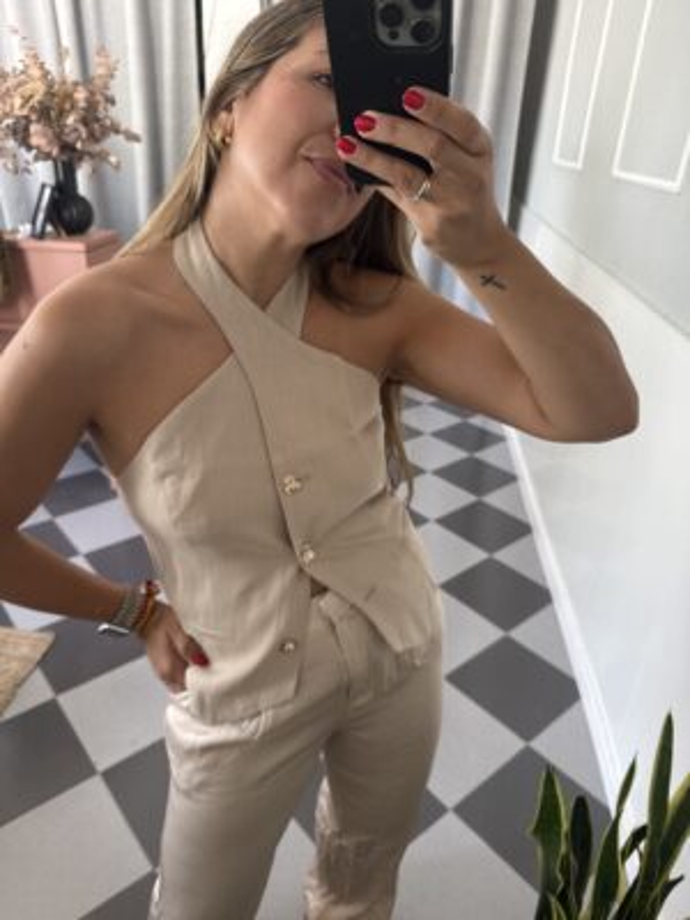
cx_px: 345
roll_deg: -2.3
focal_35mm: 24
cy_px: 460
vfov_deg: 71.6
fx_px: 638
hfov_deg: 56.8
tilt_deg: -38.8
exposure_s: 1/89
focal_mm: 6.76
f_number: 1.78
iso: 200
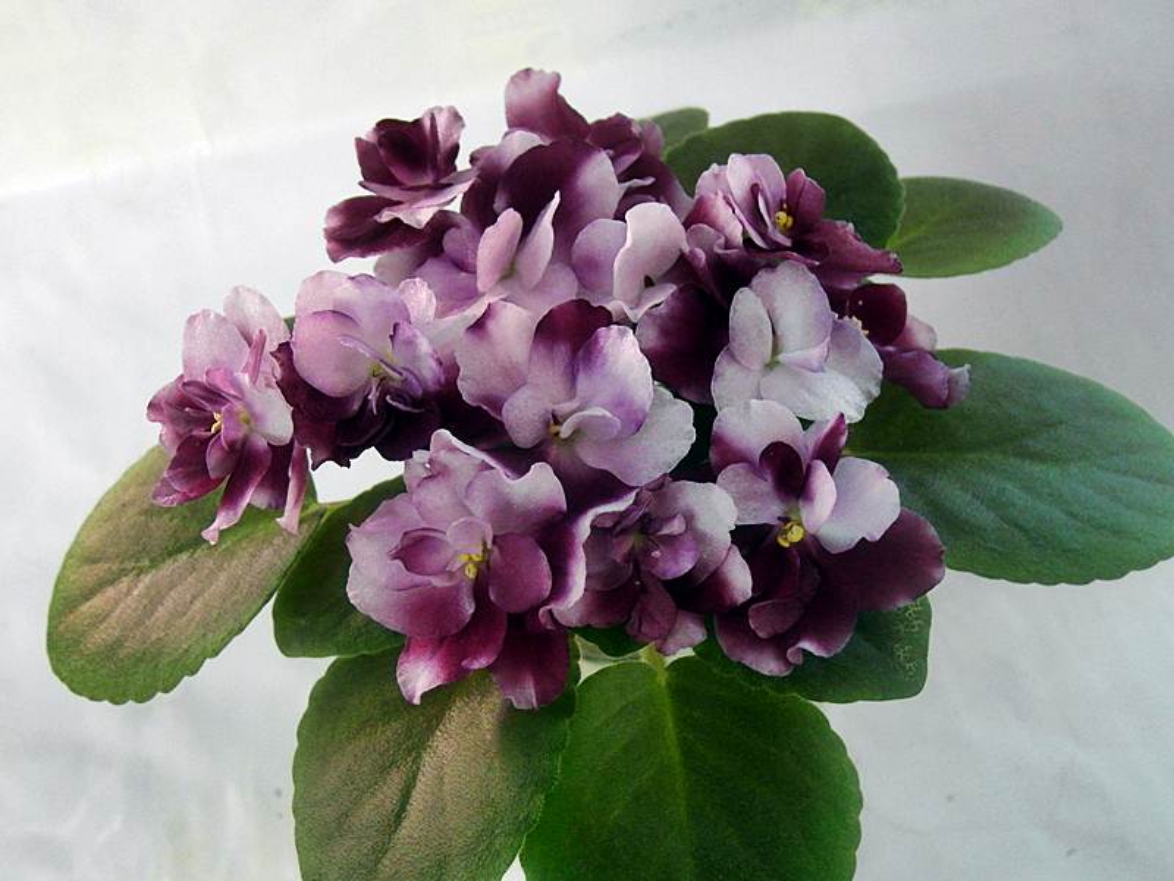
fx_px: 814
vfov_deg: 56.8
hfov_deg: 71.6
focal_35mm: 24
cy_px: 440
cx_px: 587
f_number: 2.5
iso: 200
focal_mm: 5.2
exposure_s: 1/30
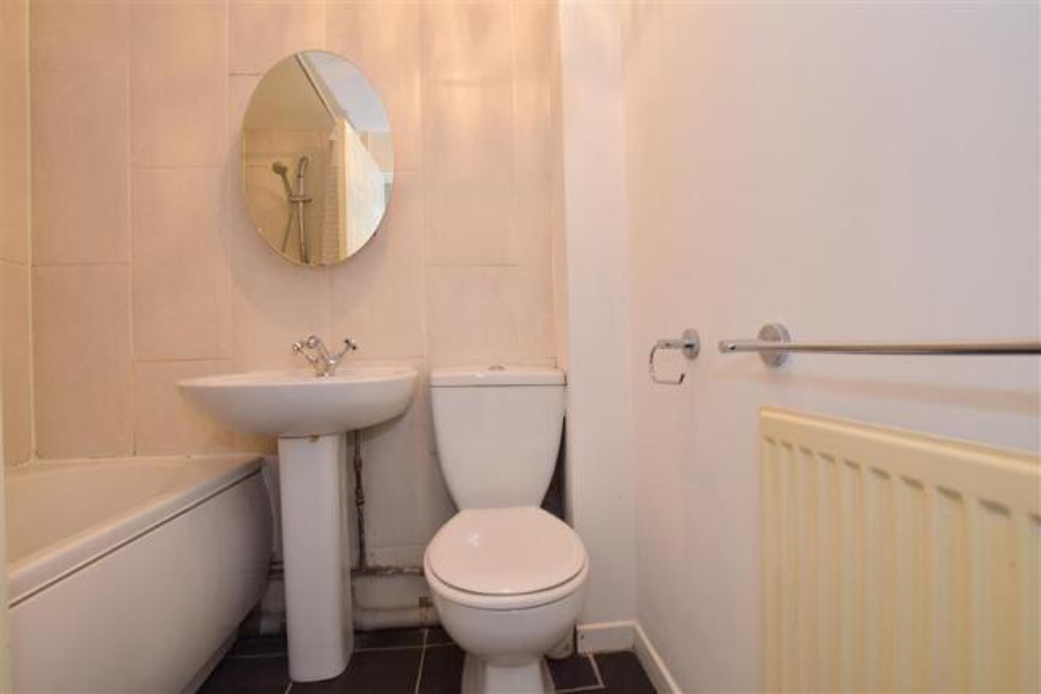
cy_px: 347
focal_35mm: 15
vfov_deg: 77.3
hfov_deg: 100.4
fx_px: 434
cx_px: 520
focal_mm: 10
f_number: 7.1
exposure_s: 1/2.5
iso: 100
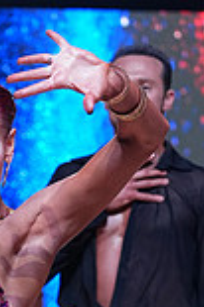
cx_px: 1
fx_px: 2232
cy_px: 414
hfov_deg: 5.2
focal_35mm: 262
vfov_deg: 7.8
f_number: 4
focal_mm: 70
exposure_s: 1/500
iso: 1000
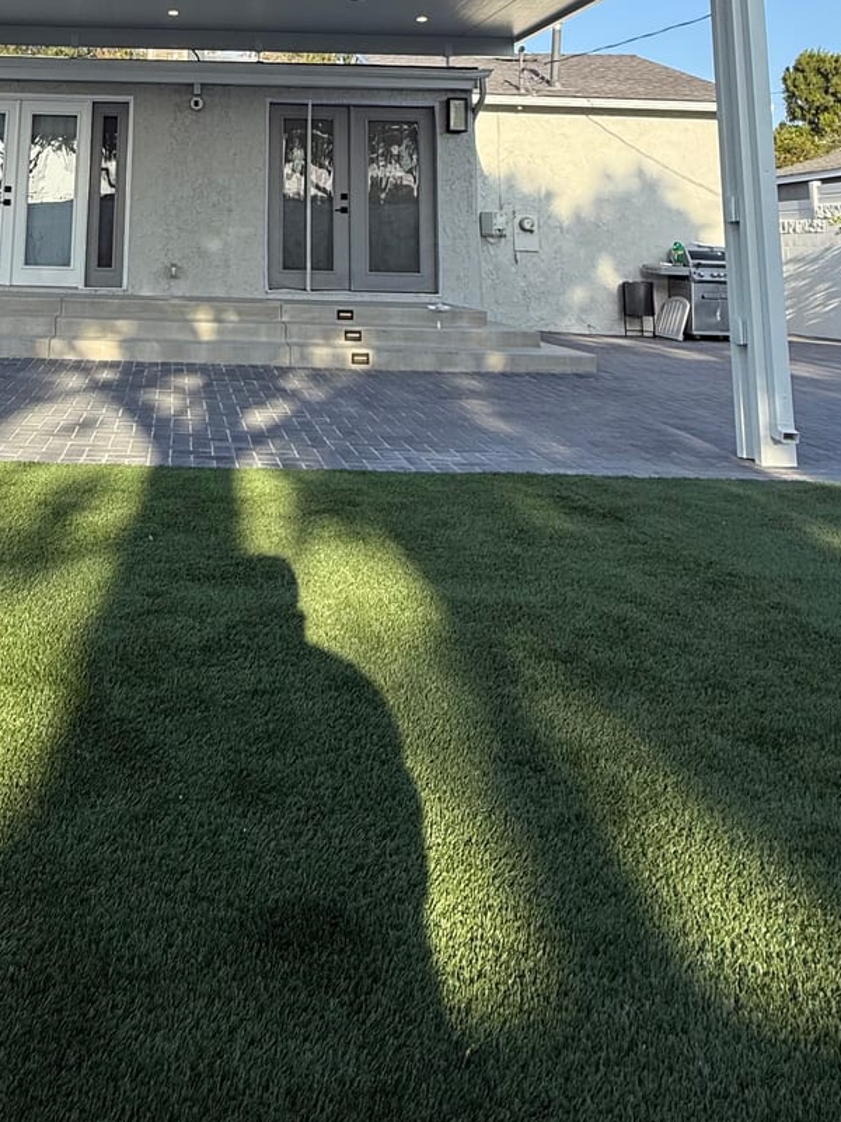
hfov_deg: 47.3
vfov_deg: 55.8
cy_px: 133
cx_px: 178
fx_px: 907
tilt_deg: +9.2
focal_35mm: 28
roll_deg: -3.1
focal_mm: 2.22
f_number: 2.2
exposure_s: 1/799
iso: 64
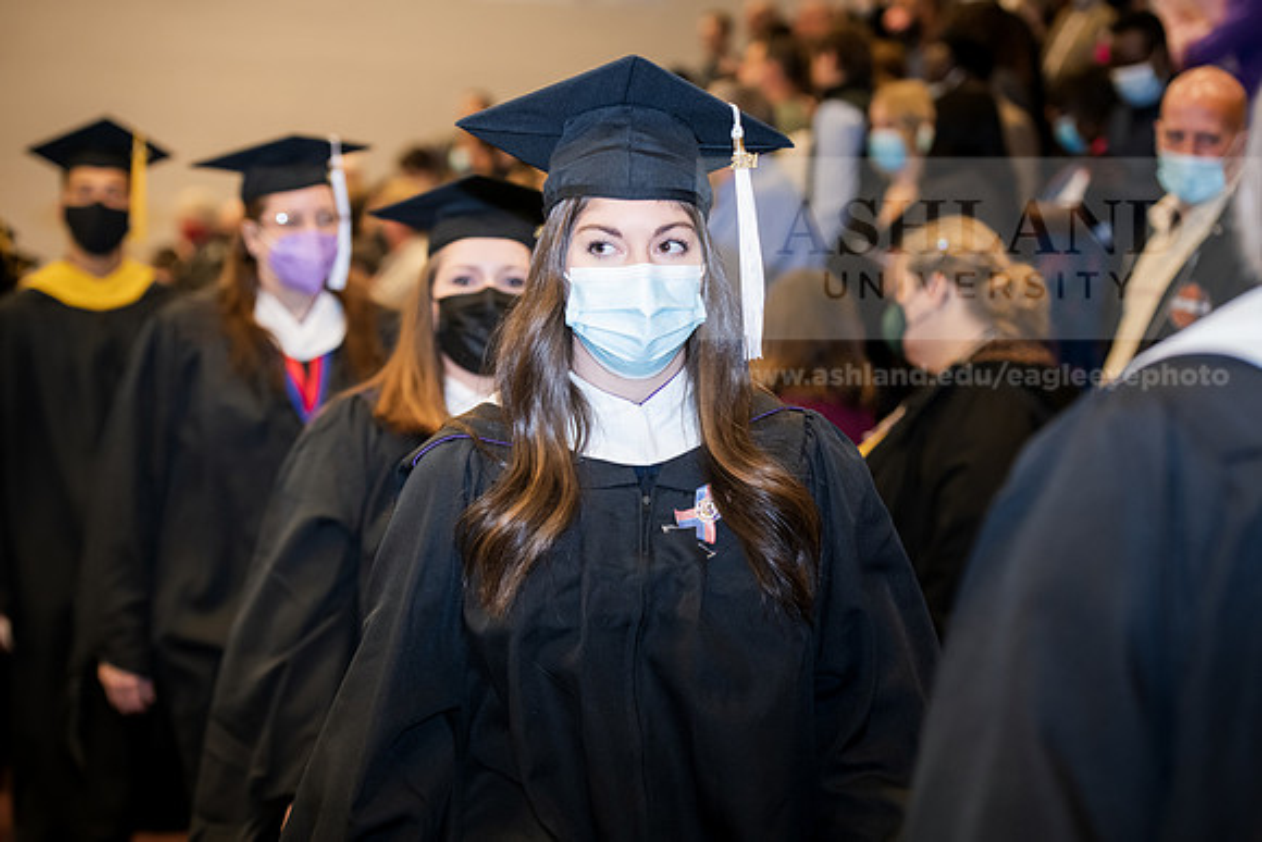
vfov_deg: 14.4
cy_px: 421
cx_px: 631
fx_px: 3331
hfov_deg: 21.5
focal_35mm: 95
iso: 2000
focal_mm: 95
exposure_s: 1/200
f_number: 4
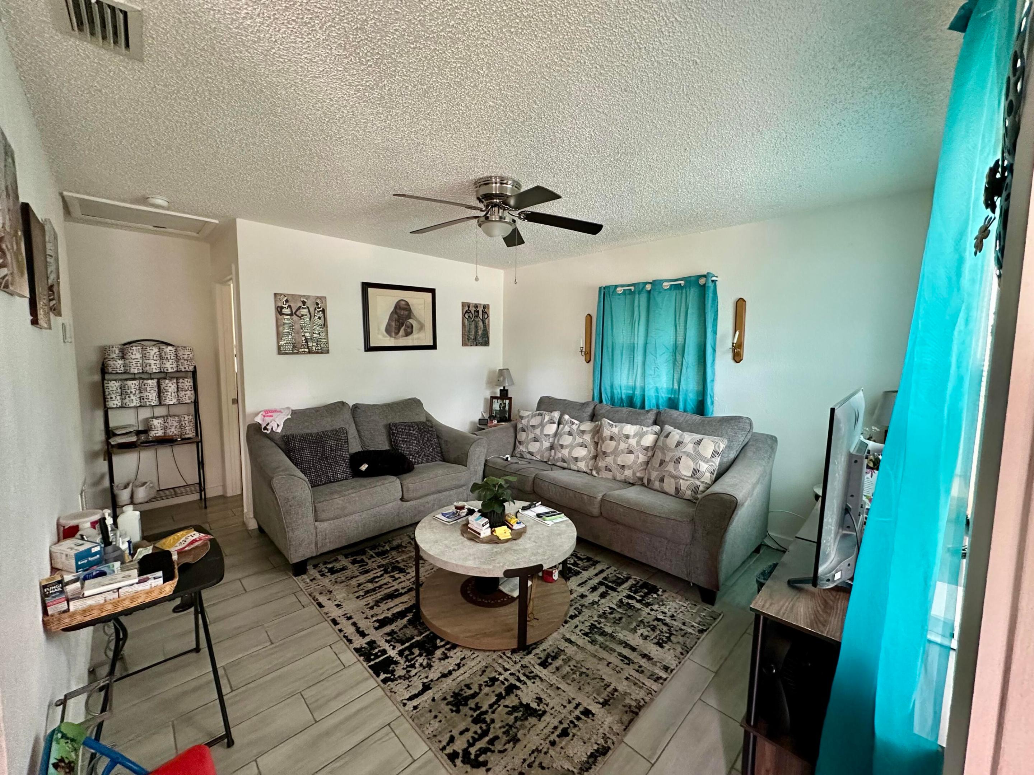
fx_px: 418
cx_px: 517
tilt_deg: -5.2
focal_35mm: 14
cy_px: 388
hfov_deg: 102.1
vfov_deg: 85.7
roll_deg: -0.9
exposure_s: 1/60
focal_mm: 2.22
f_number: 2.2
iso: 640
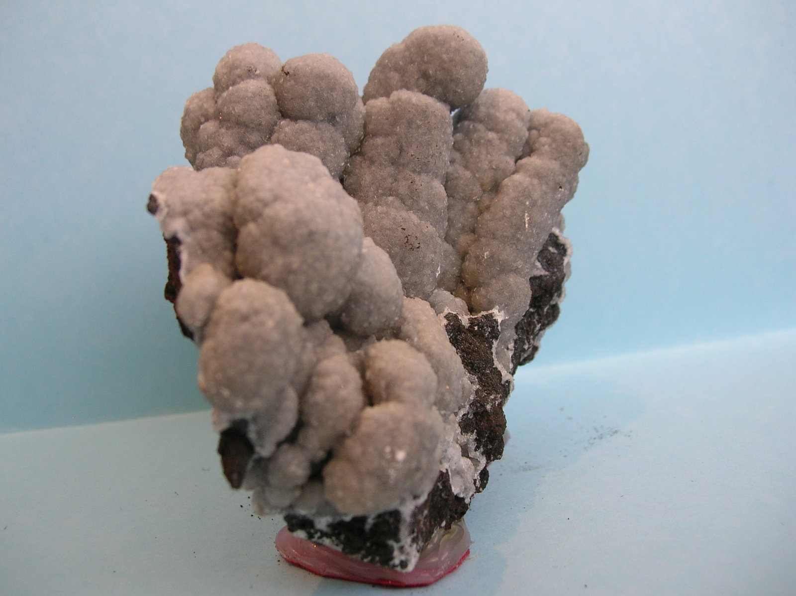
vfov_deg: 39.6
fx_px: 827
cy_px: 298
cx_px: 398
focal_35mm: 36
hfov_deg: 51.4
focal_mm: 6
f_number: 2.7
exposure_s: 1/13.1
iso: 50
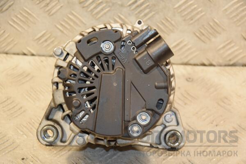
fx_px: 769
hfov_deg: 18.2
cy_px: 82
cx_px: 123
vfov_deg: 12.2
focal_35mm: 112
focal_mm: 75
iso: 800
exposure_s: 1/125
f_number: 5.3
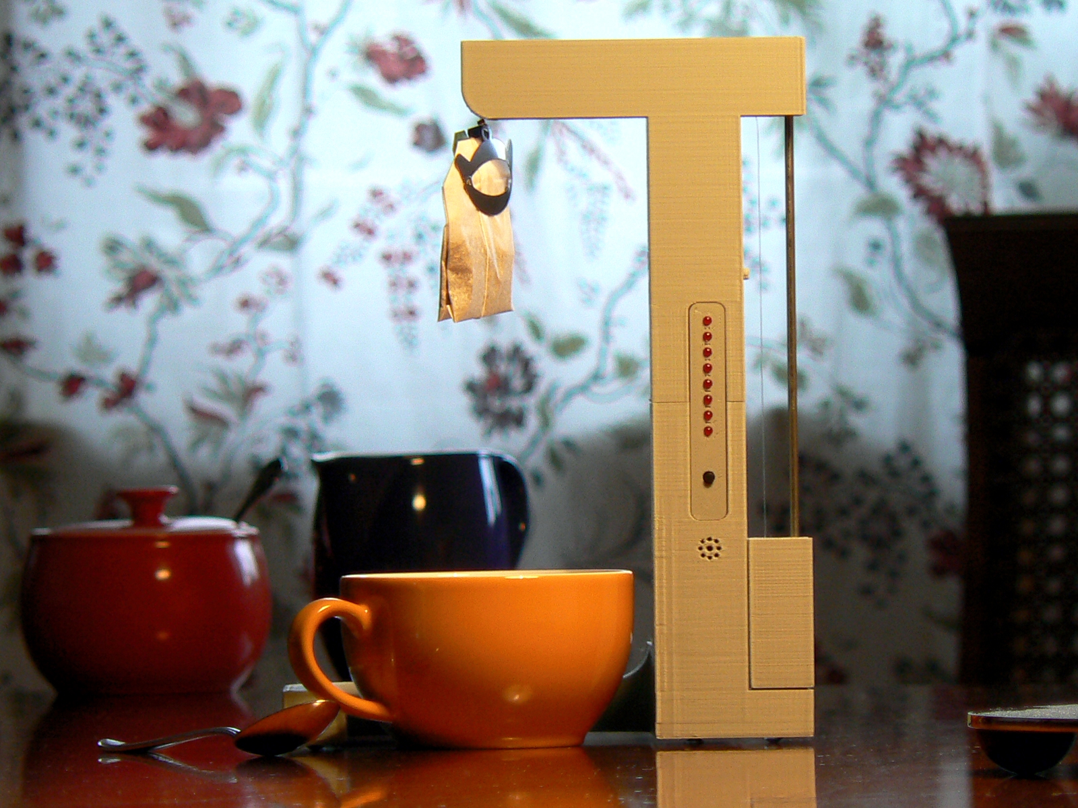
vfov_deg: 3.9
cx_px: 539
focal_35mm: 380
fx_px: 11834
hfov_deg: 5.2
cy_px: 404
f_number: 3.3
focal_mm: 46.2
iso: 100
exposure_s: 1/10
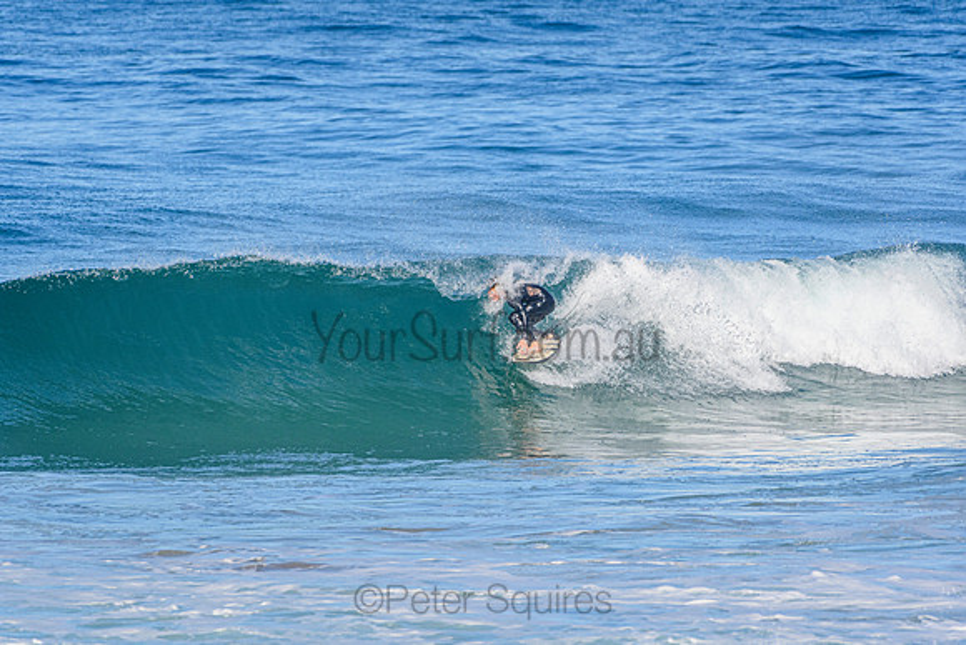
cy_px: 322
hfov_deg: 2.7
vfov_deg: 1.8
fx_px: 20129
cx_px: 483
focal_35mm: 750
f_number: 5.6
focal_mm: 500
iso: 400
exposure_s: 1/2000
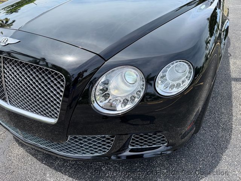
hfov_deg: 71.6
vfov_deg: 56.8
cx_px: 120
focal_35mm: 24
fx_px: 167
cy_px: 90
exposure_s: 1/2000
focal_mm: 6.76
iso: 80
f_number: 1.78
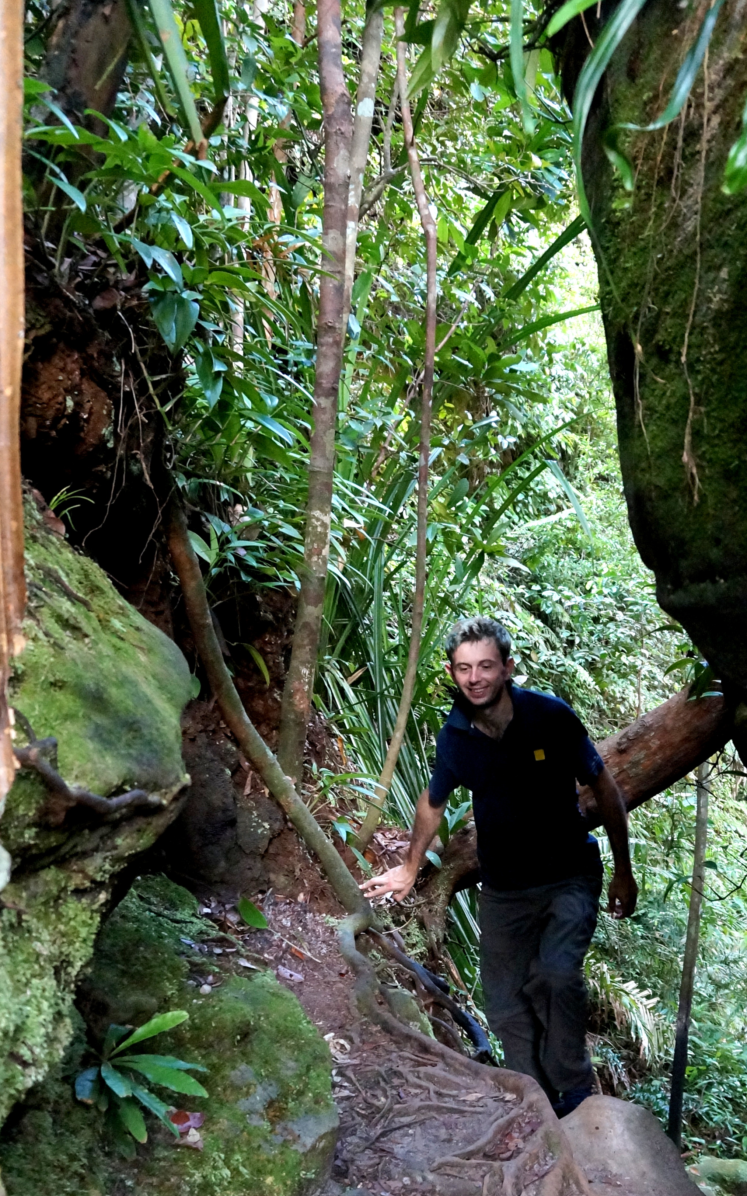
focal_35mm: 37
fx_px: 1205
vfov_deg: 51.2
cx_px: 513
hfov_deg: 34.0
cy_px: 851
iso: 3200
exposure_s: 1/80
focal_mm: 16
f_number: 3.5
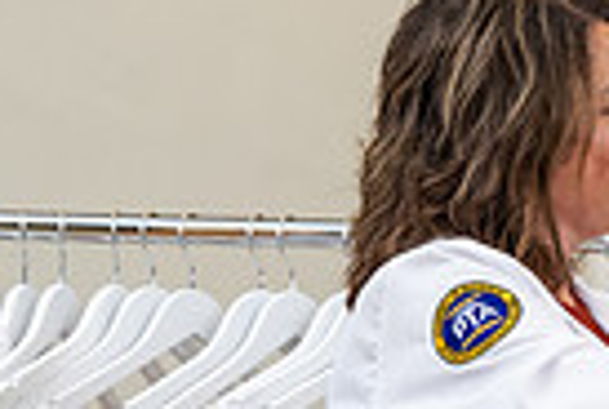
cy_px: 345
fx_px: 7239
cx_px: 1116
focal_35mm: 427
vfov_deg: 3.2
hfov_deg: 4.8
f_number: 3.5
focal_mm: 101
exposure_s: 1/200
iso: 1600
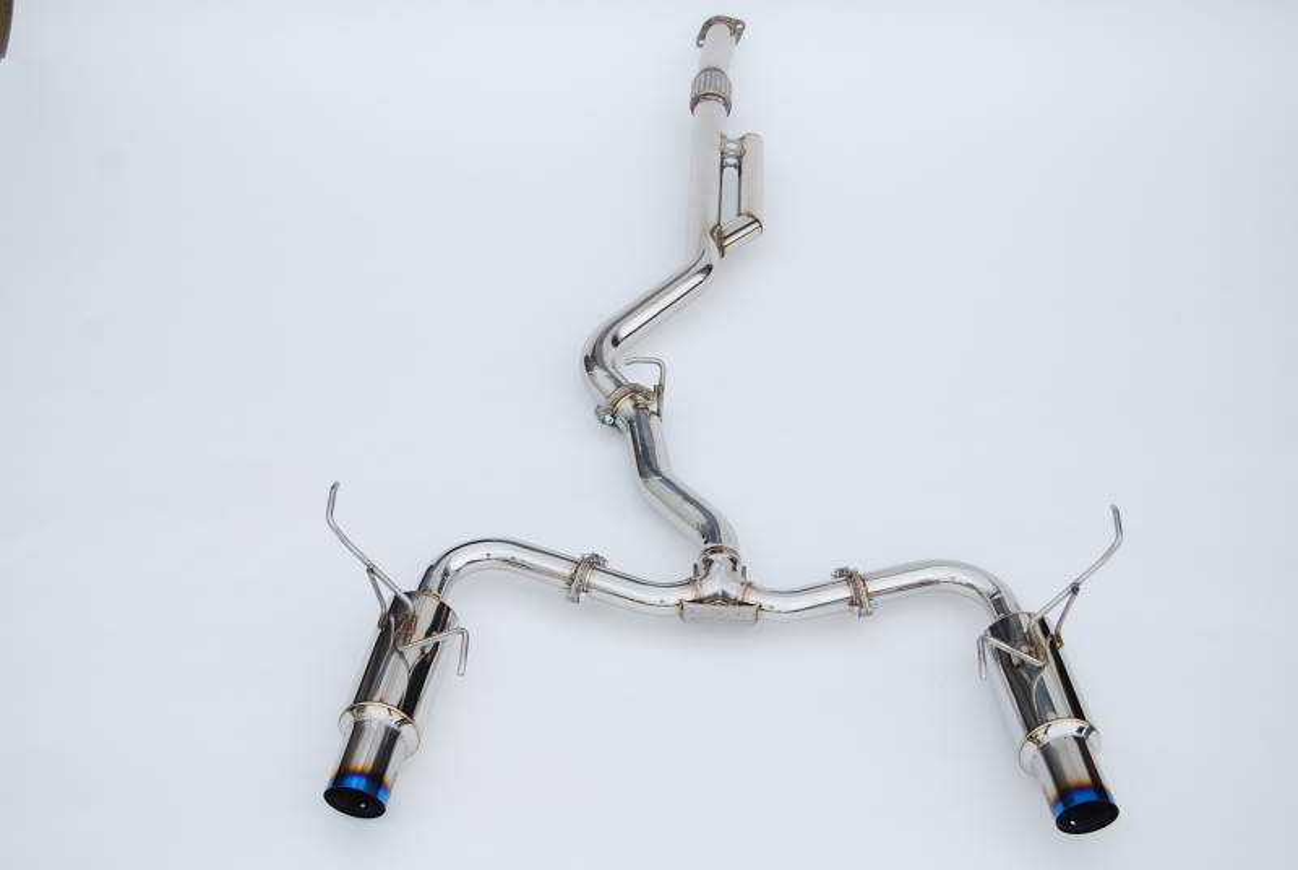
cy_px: 435
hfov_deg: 35.0
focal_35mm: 57
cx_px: 649
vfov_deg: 23.9
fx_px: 2058
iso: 100
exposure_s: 1/200
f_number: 5.6
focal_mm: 38
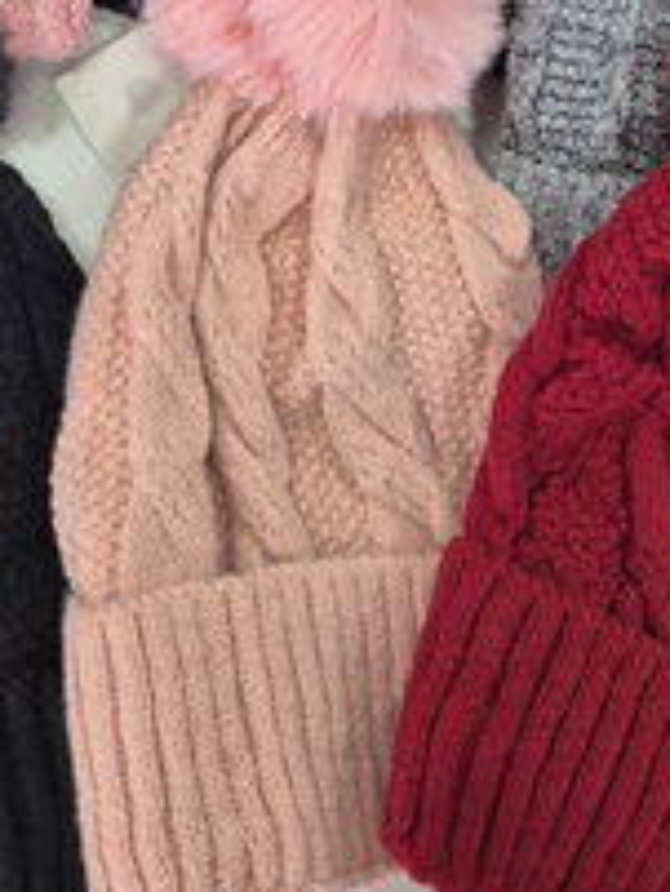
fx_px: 1573
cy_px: 47
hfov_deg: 23.6
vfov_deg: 30.0
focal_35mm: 61
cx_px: 98
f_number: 1.8
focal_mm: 5.4
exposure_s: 1/100
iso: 100
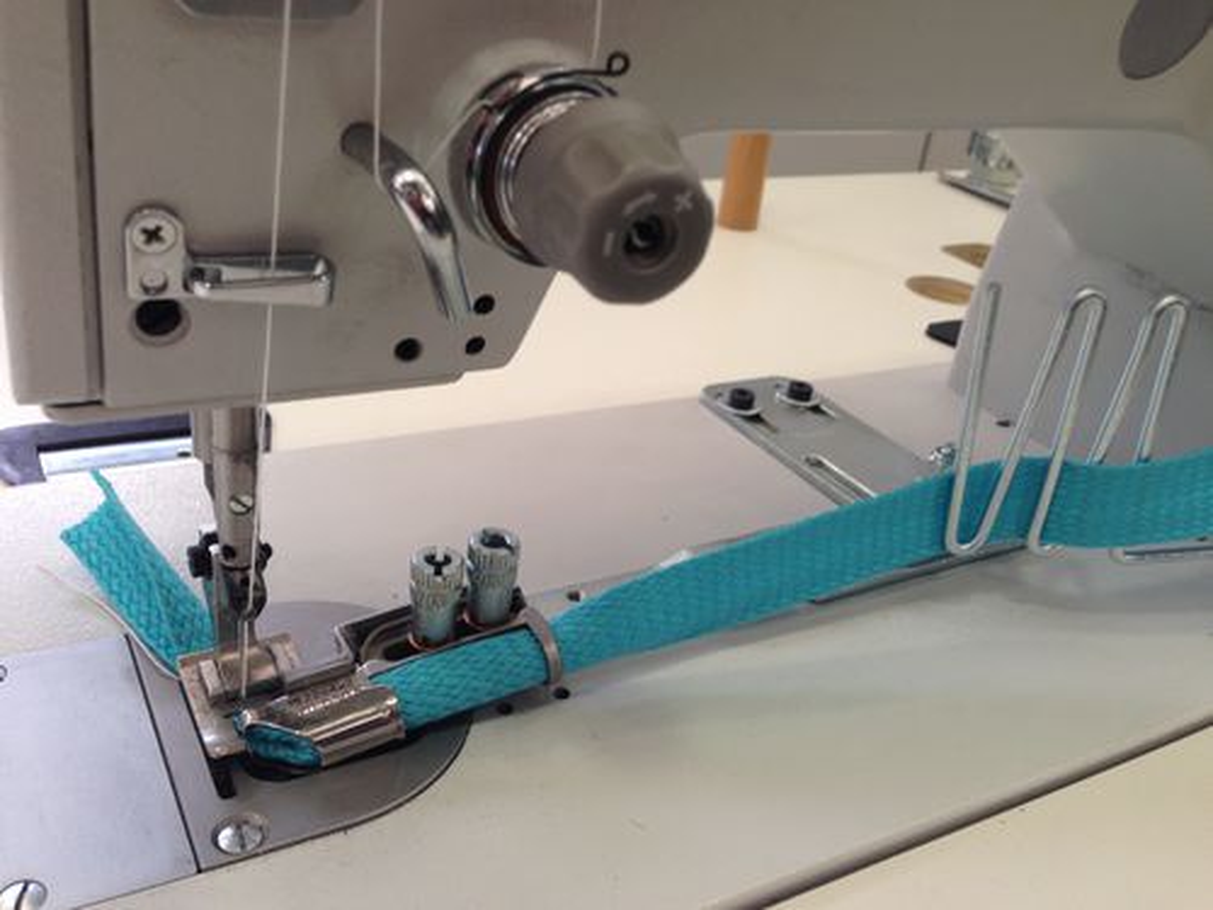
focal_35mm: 33
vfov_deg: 42.9
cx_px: 606
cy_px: 455
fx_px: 1156
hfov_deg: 55.4
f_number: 2.4
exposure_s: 1/30
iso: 50
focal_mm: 4.12
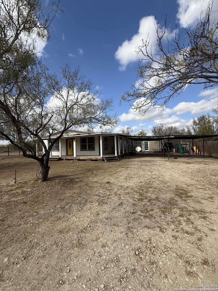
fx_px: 118
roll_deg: +2.8
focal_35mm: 14
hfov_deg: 85.7
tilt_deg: -0.1
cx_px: 109
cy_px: 146
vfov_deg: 102.1
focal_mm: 2.22
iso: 50
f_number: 2.2
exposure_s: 1/2092
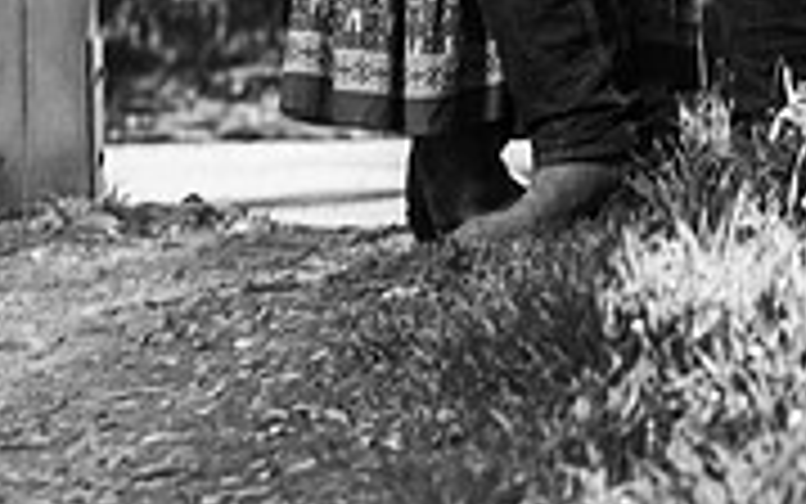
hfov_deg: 6.1
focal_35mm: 346
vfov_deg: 3.8
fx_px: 7603
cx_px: 666
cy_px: -378
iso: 50
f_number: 4
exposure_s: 1/250
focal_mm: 135
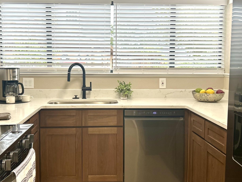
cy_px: 87
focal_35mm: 43
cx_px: 108
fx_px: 301
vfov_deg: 33.6
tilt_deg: -4.7
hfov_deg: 43.8
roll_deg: -0.3
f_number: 1.5
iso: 100
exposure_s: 1/120
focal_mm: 5.7
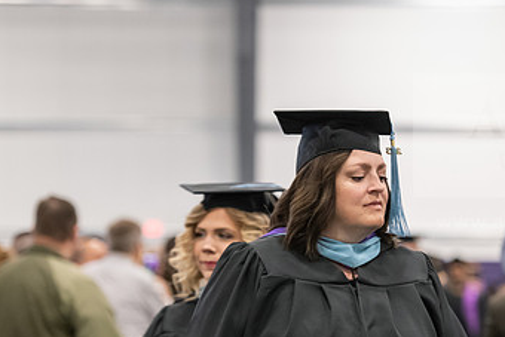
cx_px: 368
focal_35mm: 205
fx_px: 2877
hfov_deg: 10.0
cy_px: 253
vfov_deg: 6.7
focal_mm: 120
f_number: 3.2
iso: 3200
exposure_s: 1/200
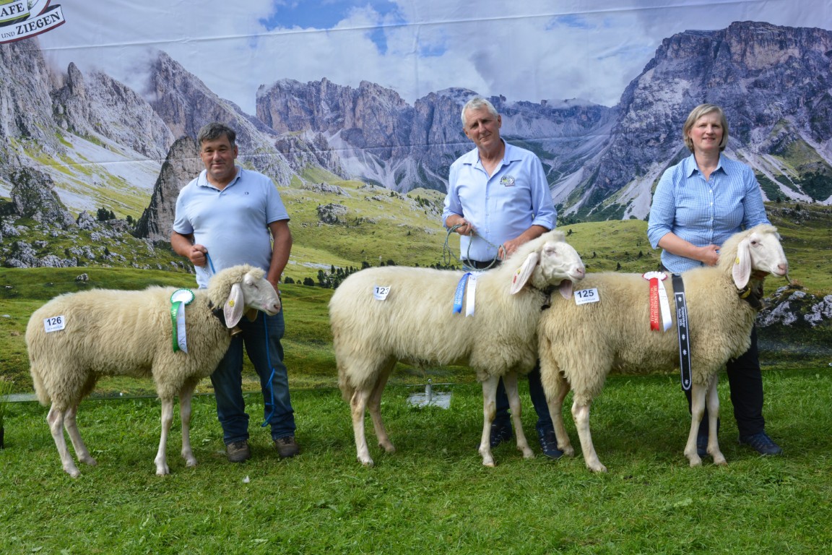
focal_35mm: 39
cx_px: 416
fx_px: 901
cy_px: 278
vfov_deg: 34.2
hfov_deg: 49.6
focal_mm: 26
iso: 200
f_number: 8
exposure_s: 1/250
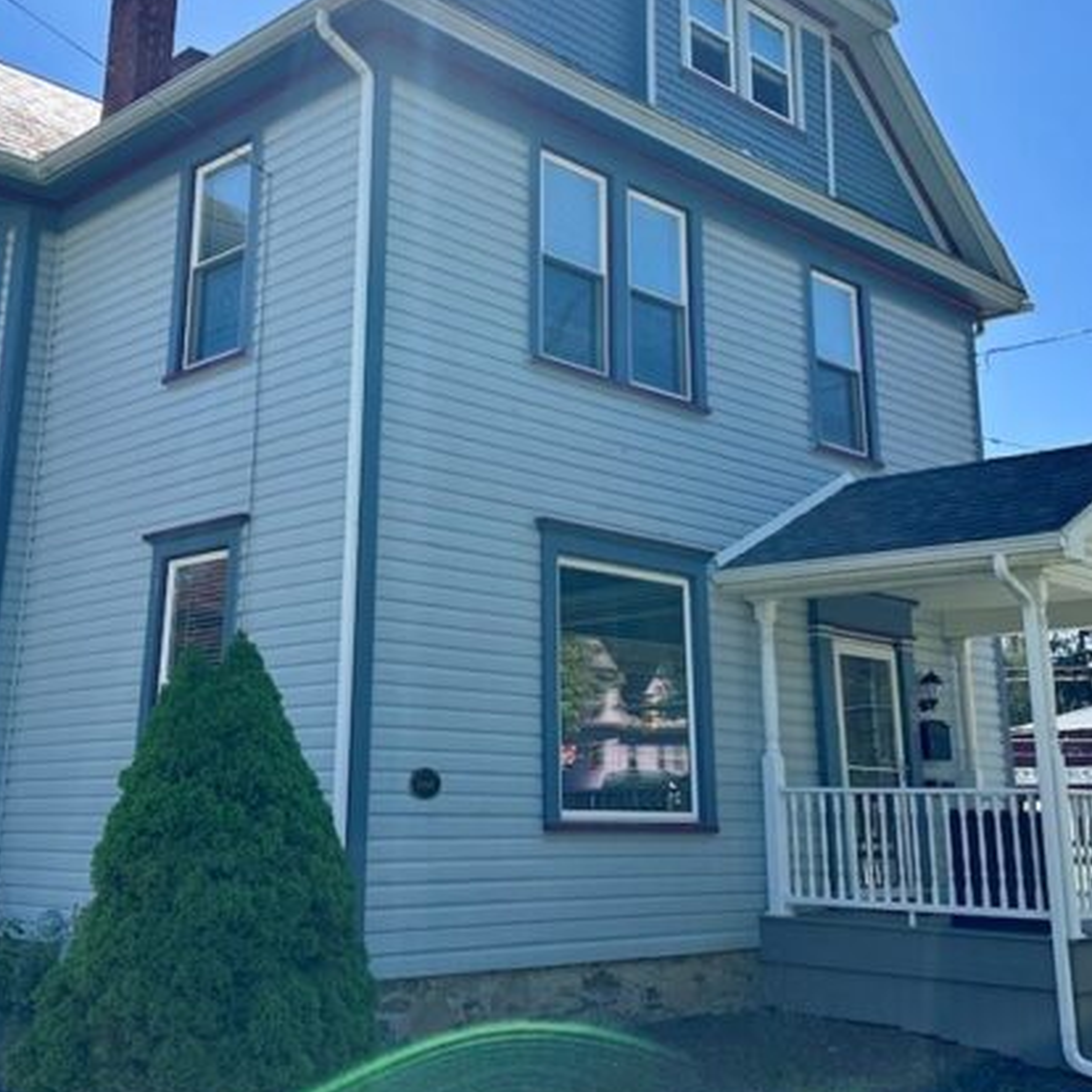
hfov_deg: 40.8
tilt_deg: +16.8
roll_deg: -0.9
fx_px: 1463
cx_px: 470
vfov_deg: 40.6
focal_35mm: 41
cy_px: 401
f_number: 1.78
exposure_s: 1/3861
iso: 80
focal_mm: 6.86
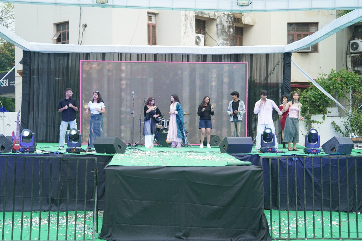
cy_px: 120
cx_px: 181
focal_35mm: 62
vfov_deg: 21.9
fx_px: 623
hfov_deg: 32.4
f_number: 2.5
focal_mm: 62
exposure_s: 1/250
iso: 400
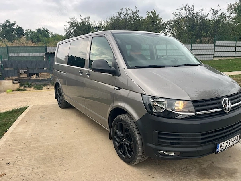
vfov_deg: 53.1
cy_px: 90
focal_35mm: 26
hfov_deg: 67.3
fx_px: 181
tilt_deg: -11.9
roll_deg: +1.4
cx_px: 120
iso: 50
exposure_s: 1/457
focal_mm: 5.1
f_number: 1.6
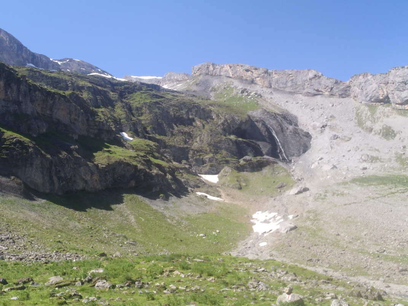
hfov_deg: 63.4
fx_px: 330
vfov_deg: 49.7
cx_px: 204
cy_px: 153
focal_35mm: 28
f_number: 4.5
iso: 80
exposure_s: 1/320
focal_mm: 5
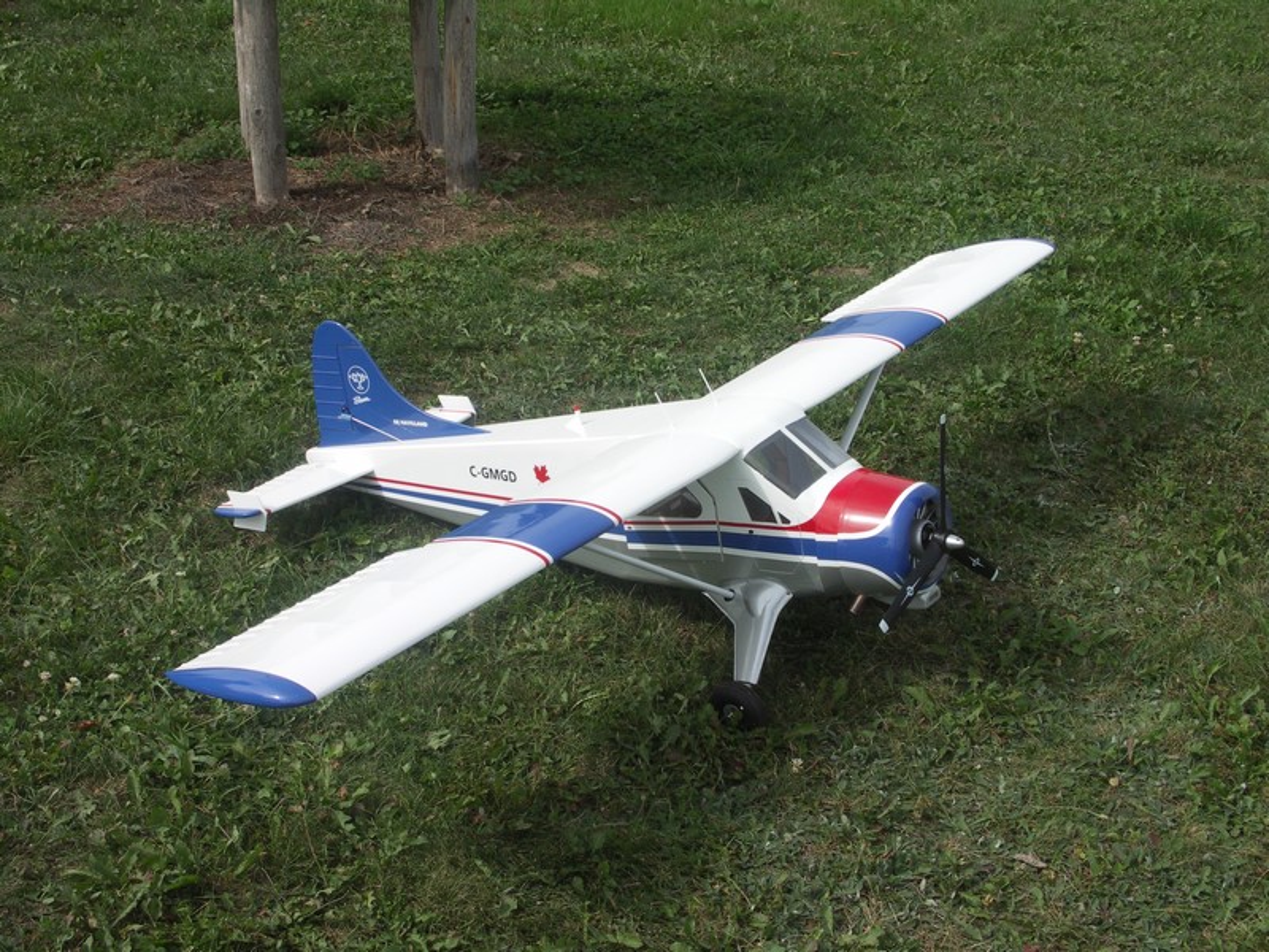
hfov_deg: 33.8
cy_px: 476
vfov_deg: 25.7
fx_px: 2090
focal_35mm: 57
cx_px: 634
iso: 100
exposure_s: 1/250
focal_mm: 14.7
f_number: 7.1
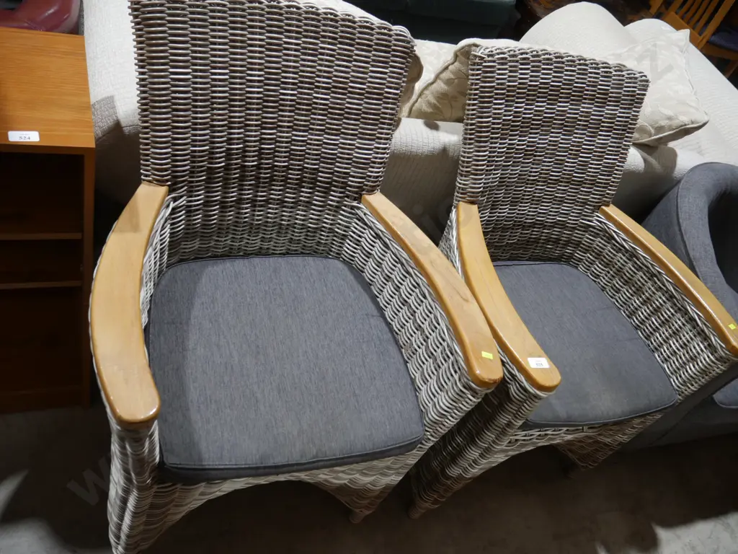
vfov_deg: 49.7
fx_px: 597
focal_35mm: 28
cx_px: 369
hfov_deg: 63.4
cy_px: 277
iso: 320
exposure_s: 1/60
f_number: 3.5
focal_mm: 14
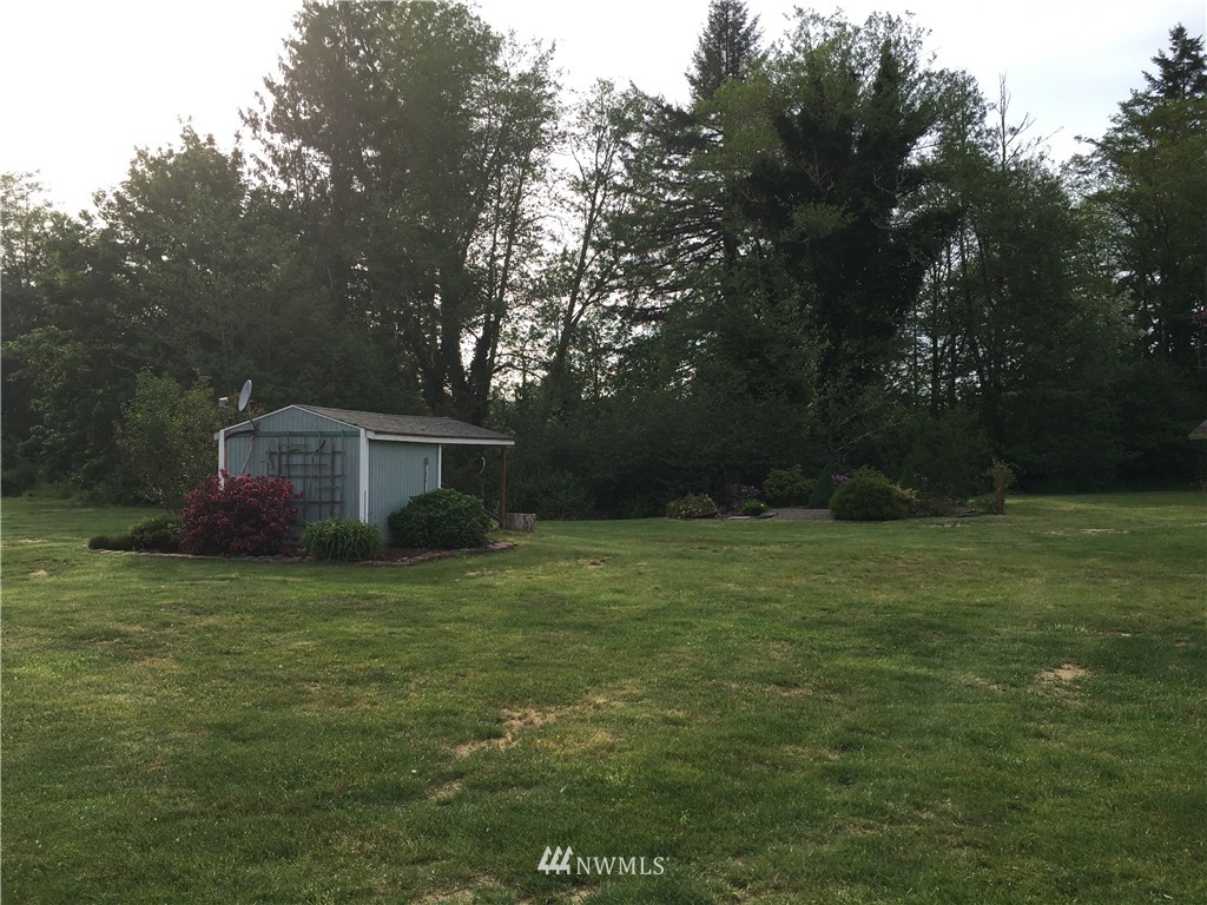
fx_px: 1011
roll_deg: +0.0
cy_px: 452
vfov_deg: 48.2
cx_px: 604
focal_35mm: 29
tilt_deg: +0.0
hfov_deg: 61.7
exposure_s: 1/769
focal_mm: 4.15
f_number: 2.2
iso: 25
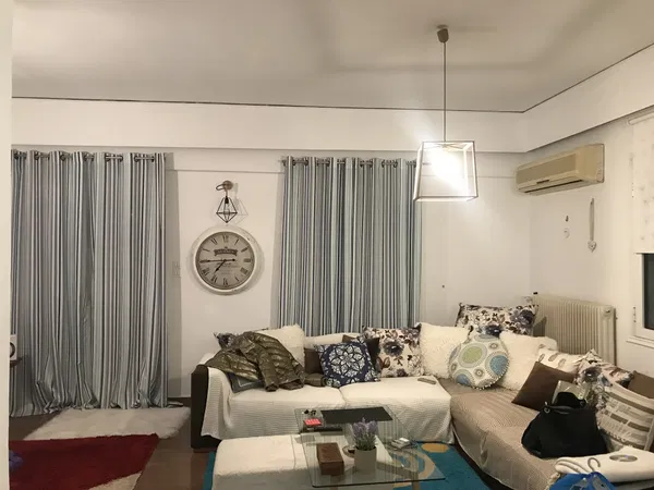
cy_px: 245
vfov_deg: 49.7
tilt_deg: +2.4
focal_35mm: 28
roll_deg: -0.1
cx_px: 327
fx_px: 529
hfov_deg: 63.4
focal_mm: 3.99
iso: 100
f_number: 1.8
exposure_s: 1/17
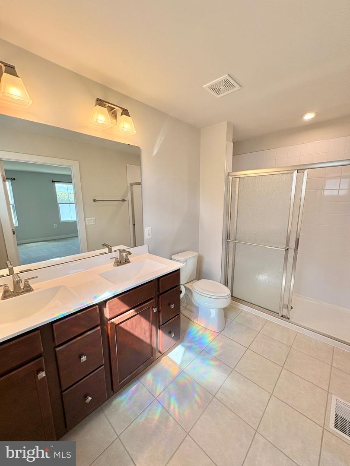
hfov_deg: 85.7
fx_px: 189
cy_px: 233
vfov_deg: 102.1
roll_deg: -0.1
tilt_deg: -10.1
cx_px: 175
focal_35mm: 14
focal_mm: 2.22
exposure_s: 1/122
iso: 64
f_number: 2.2
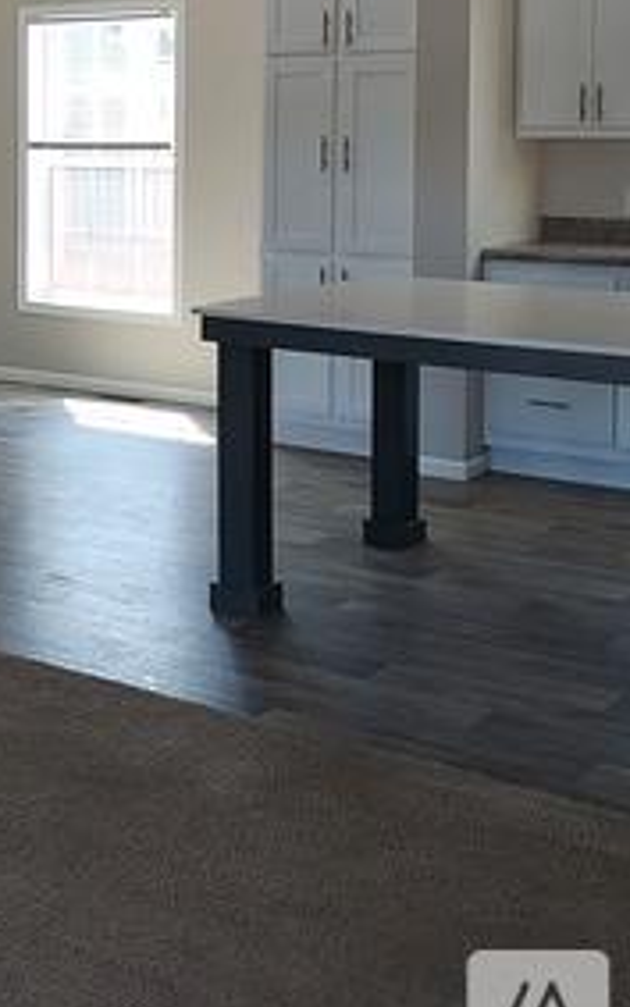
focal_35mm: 60
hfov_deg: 20.2
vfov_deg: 33.0
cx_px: -144
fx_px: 1647
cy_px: 203
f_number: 1.8
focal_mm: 4.6
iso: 50
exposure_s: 1/60
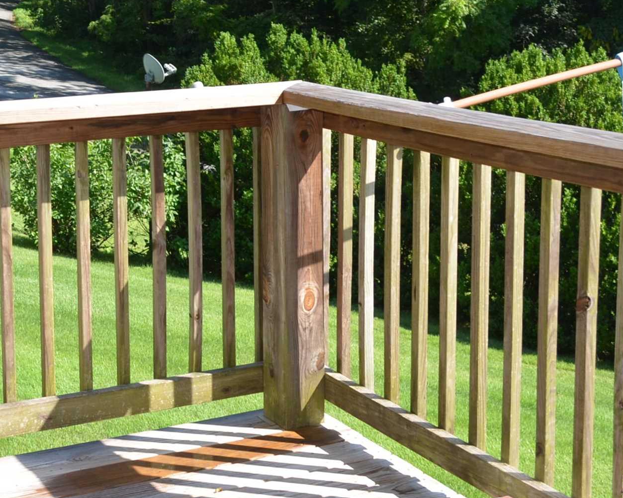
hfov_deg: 29.2
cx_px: 56
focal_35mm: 62
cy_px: 86
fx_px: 1143
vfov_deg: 24.1
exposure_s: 1/200
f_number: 5.6
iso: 100
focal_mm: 18
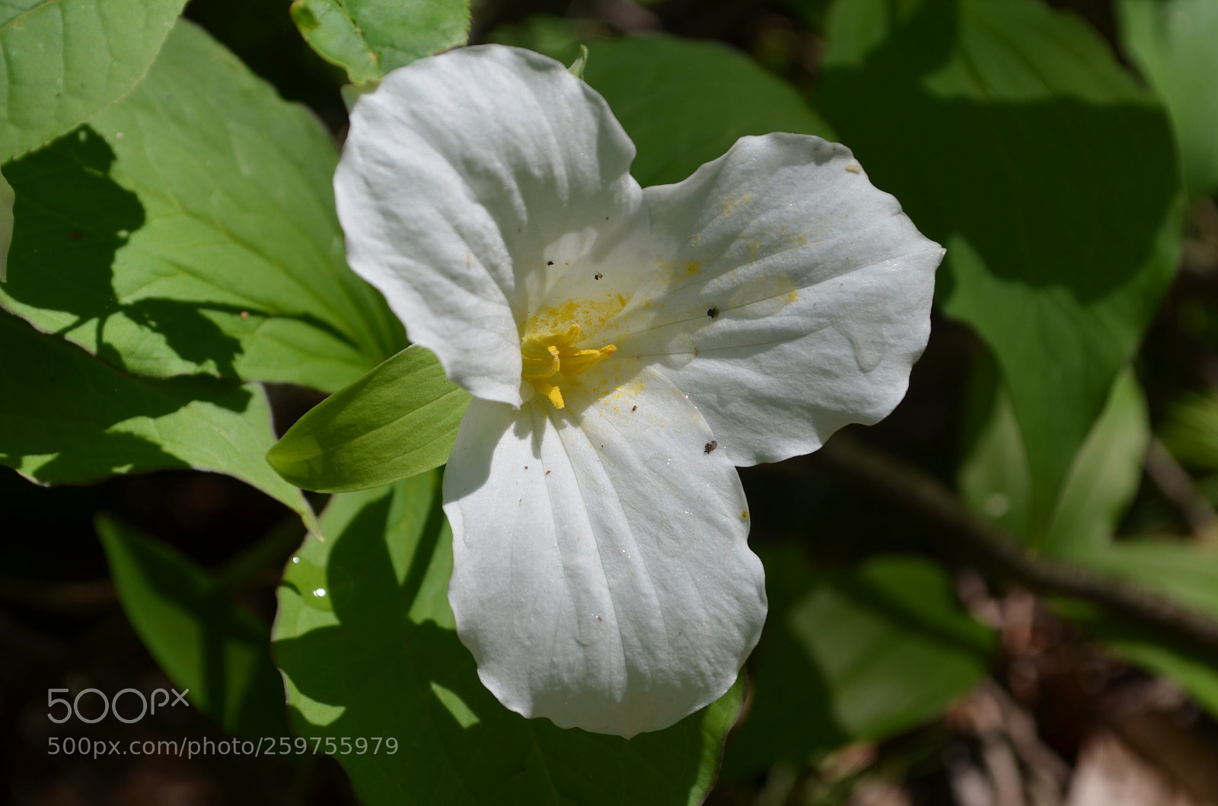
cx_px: 609
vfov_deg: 16.5
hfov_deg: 24.7
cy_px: 403
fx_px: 2785
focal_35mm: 82
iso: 110
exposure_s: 1/250
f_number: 8
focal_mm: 55
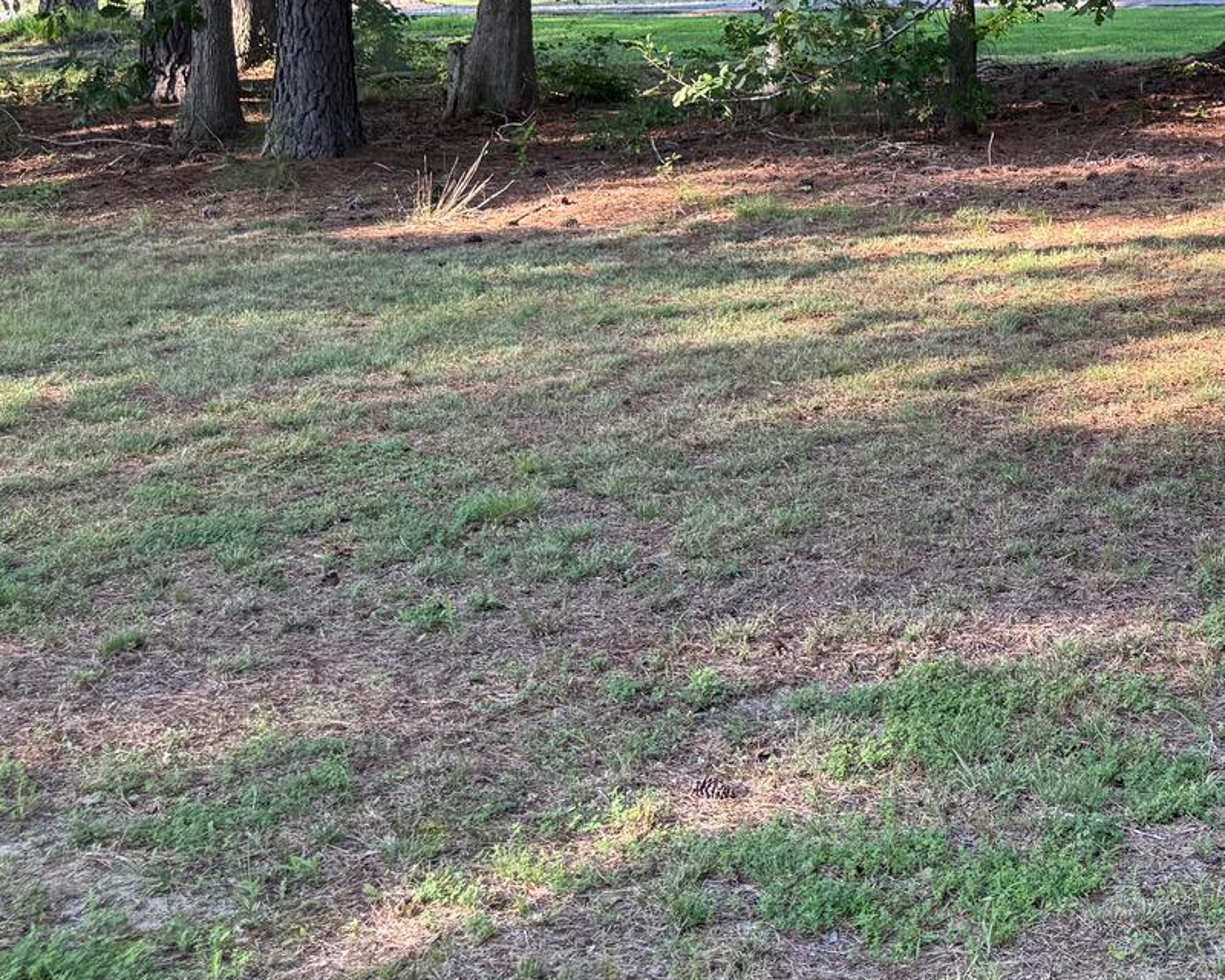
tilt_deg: +0.5
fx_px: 2175
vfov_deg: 24.0
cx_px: 1450
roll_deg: +0.7
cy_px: -60
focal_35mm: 60
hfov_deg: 27.8
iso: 100
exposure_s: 1/345
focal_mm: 6.76
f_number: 1.78
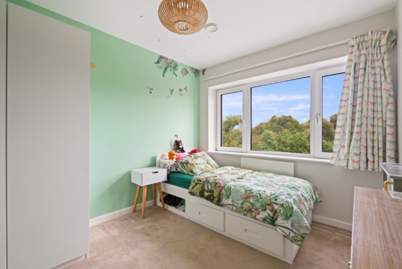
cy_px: 134
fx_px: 179
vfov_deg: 73.8
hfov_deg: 96.7
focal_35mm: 16
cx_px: 201
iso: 400
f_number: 8
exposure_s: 1/5
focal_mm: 16
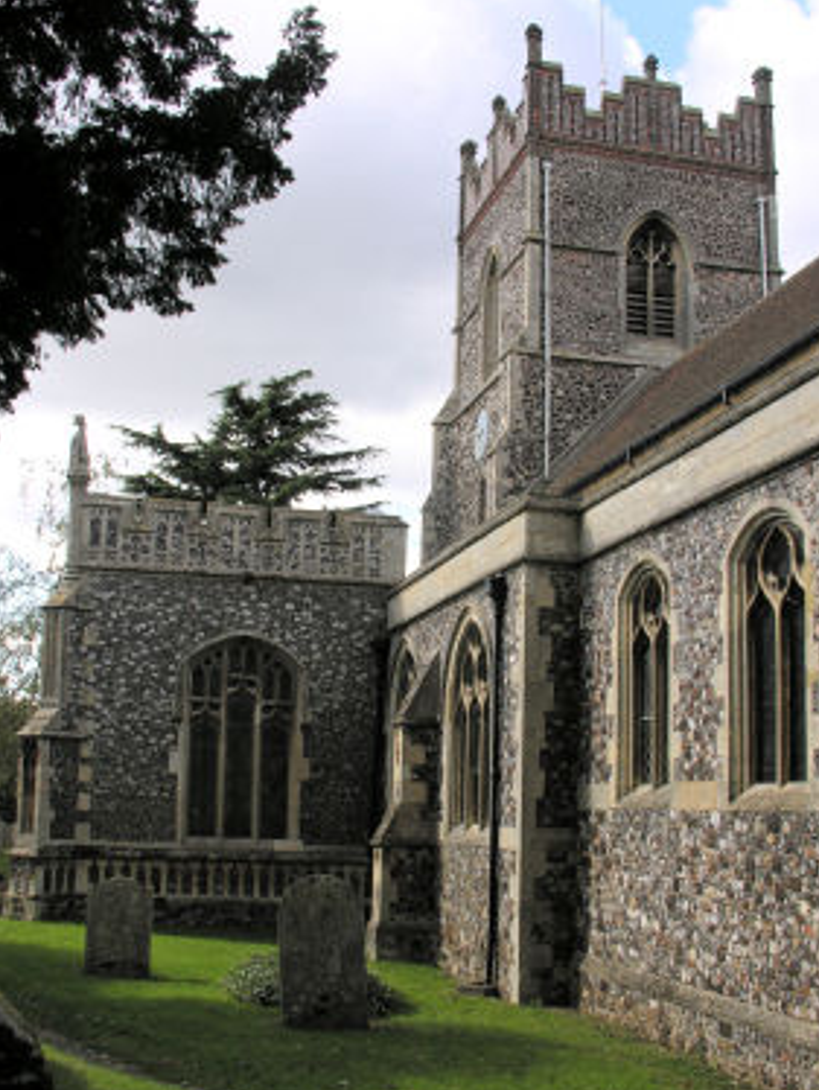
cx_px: 404
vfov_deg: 43.8
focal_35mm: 43
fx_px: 1355
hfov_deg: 33.6
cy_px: 542
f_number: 5
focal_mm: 8.9
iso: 50
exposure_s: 1/147
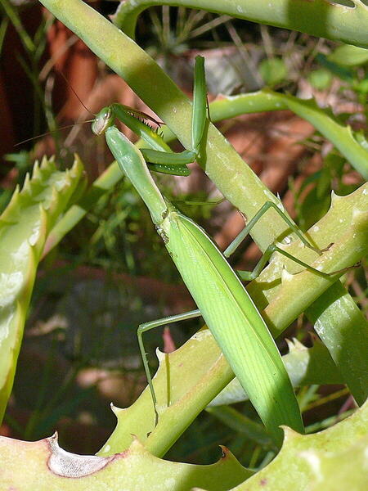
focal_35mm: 62
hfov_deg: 23.7
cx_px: 184
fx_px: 879
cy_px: 246
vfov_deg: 31.2
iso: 100
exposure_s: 1/400
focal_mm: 13.2
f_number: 5.6
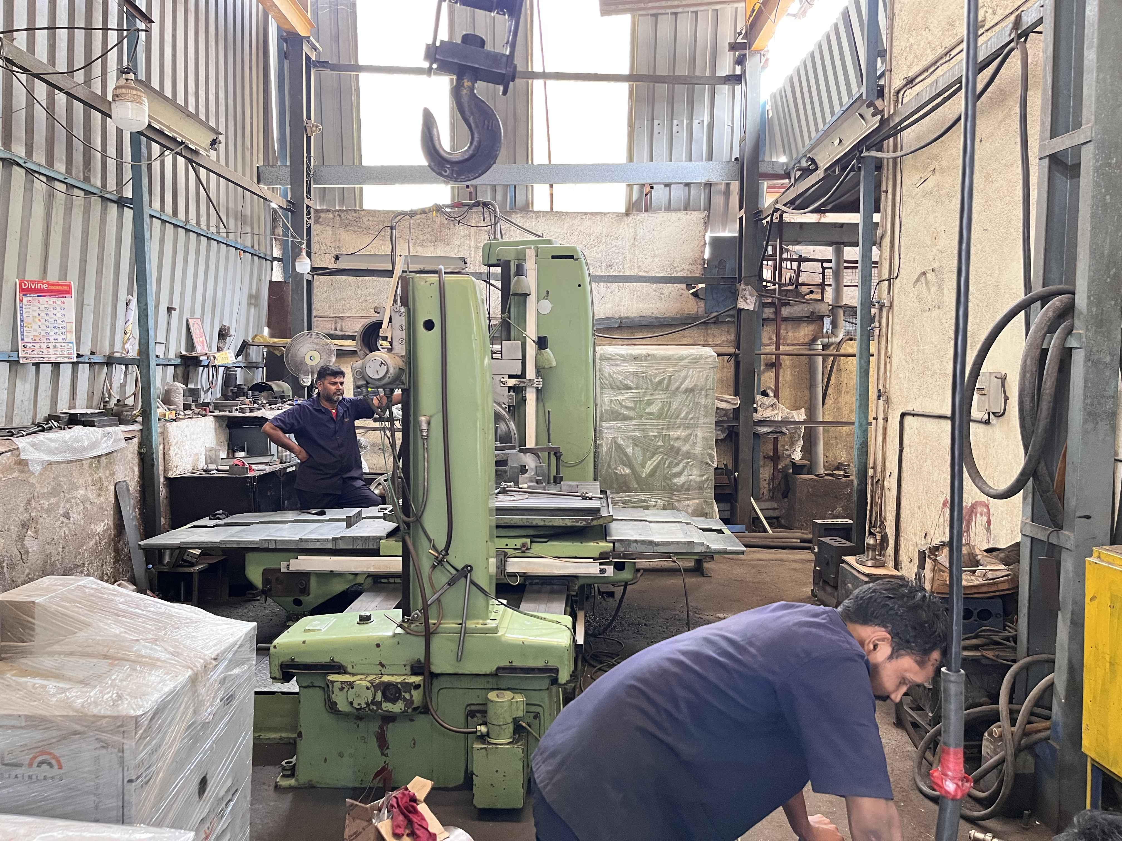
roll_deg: +0.0
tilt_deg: -3.4
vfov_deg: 53.1
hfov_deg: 67.3
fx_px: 843
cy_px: 420
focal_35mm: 26
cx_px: 561
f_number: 1.6
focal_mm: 5.1
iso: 320
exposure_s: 1/50
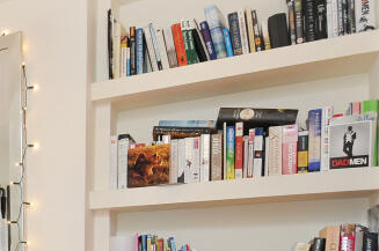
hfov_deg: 31.1
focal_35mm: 47
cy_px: 253
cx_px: -130
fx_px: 494
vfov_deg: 26.9
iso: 400
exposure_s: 1/20
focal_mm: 10
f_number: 7.1
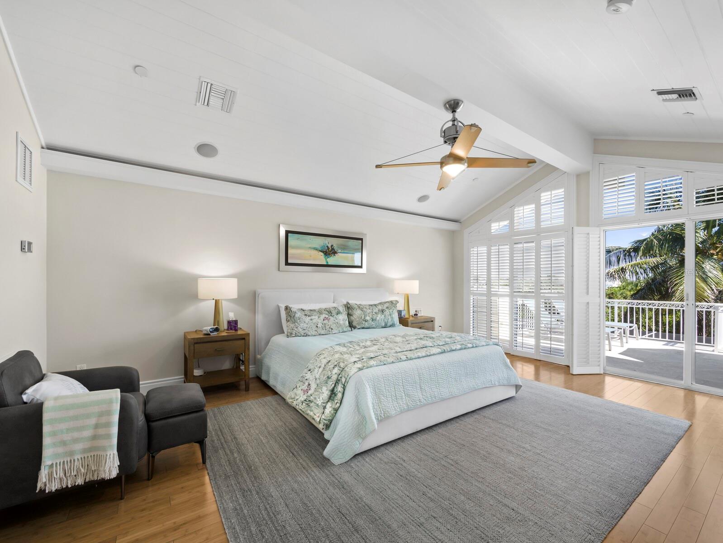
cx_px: 362
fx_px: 293
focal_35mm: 14
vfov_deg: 85.7
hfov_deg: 102.0
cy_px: 272
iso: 400
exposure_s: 1/13
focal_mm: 7
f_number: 7.1
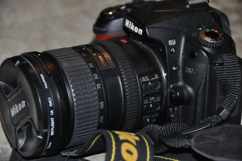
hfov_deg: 13.0
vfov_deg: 8.7
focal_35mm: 158
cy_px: 80
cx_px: 121
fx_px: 1058
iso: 800
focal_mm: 105
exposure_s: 1/60
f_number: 5.3
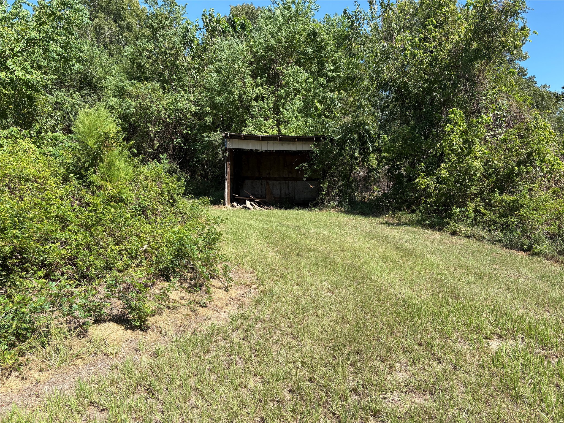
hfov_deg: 67.3
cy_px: 212
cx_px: 282
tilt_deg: -5.6
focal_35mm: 26
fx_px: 424
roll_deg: +0.4
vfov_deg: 53.1
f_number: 1.6
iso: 50
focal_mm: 5.96
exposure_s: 1/1550
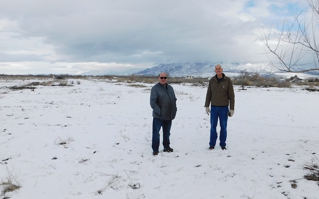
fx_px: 261
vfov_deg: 41.8
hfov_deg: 62.3
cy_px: 105
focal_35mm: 30
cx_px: 192
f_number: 6
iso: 125
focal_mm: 4
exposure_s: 1/640
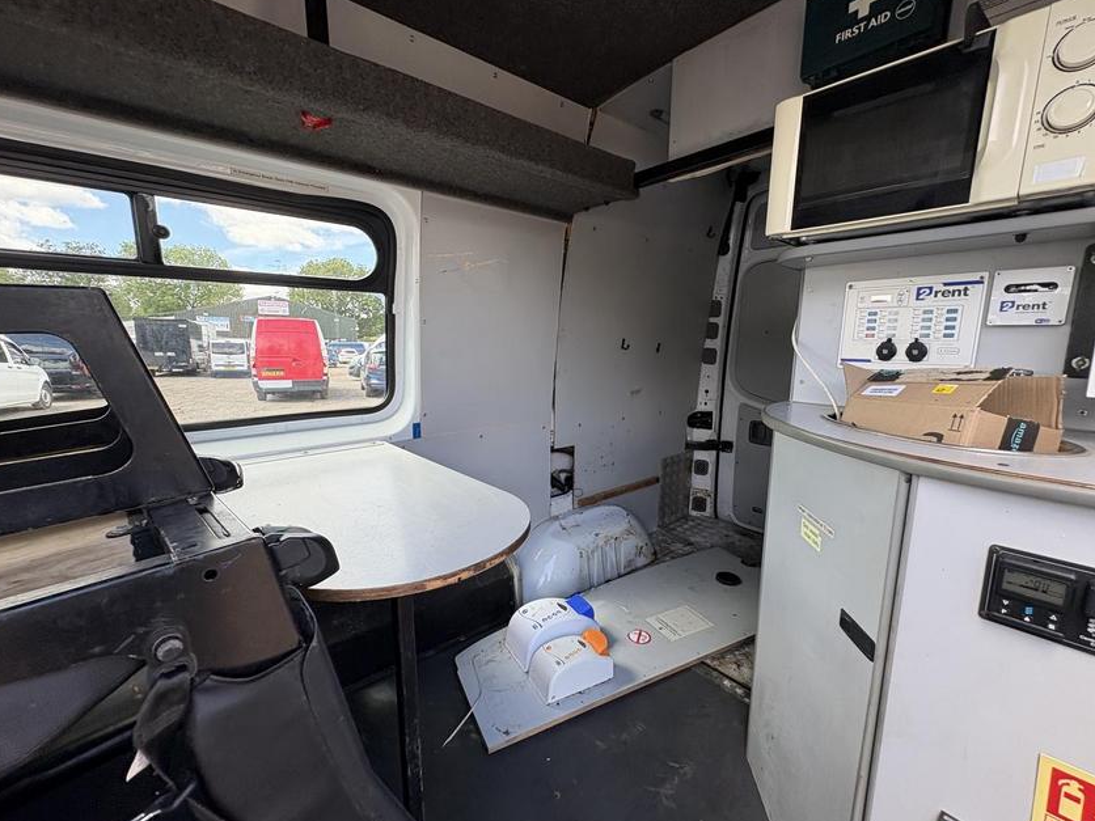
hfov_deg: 98.2
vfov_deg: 81.7
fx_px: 474
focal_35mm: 15
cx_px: 551
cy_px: 422
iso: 64
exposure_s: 1/148
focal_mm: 2.22
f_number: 2.2
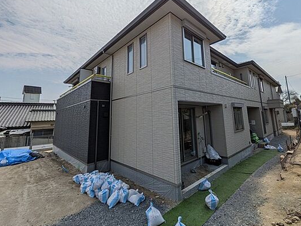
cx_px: 171
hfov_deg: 90.5
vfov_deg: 74.1
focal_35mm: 17
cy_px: 93
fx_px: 148
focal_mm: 1.85
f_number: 2.2
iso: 49
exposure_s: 1/6897
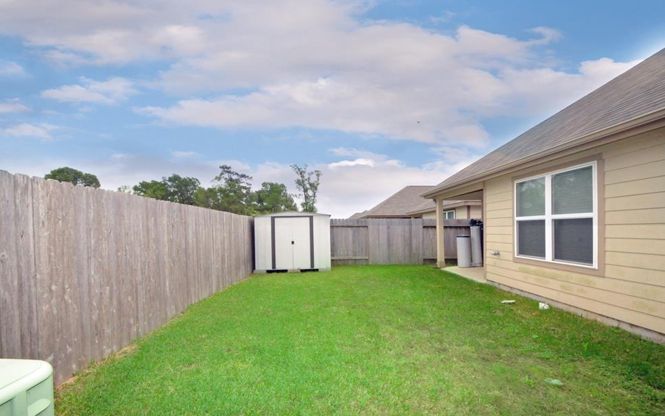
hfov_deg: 97.8
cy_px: 223
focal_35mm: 16
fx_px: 290
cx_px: 330
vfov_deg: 71.2
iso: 3200
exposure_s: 1/250
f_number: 22
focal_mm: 10
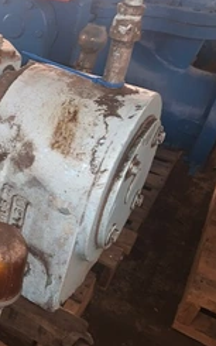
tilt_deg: -30.6
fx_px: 424
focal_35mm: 45
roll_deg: -4.6
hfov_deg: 25.4
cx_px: -48
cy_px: 164
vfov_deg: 44.4
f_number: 1.8
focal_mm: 4.25
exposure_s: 1/6
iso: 50
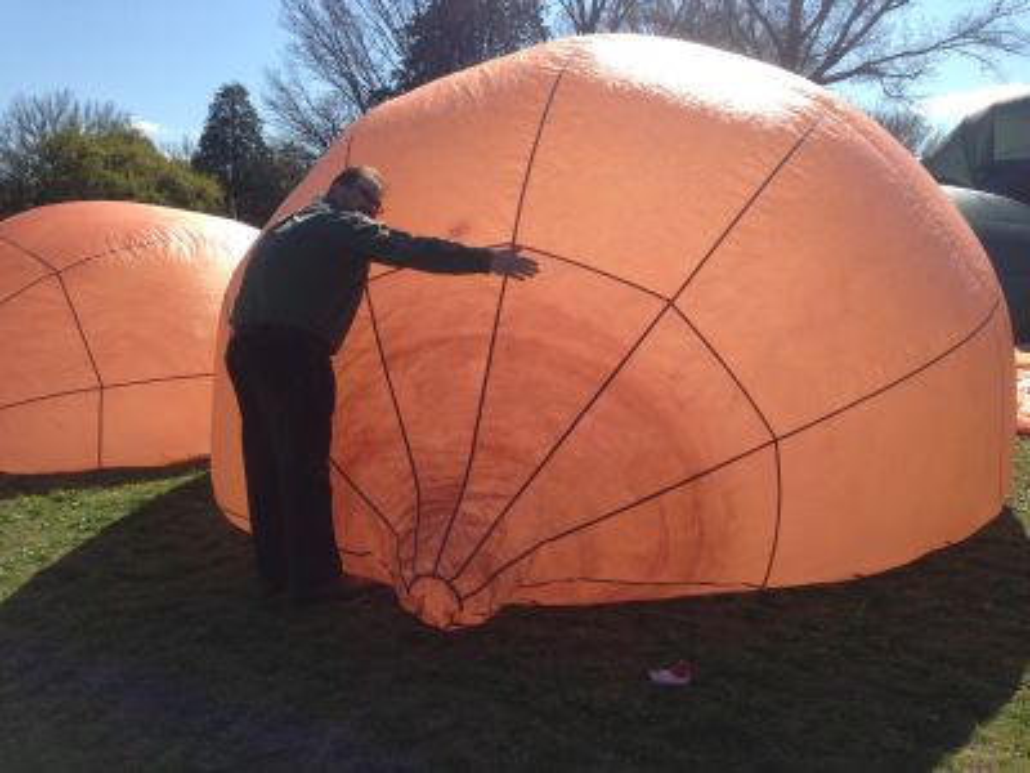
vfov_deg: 42.9
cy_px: 386
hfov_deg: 55.4
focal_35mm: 33
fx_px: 982
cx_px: 515
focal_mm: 4.13
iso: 50
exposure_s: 1/1550
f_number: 2.4
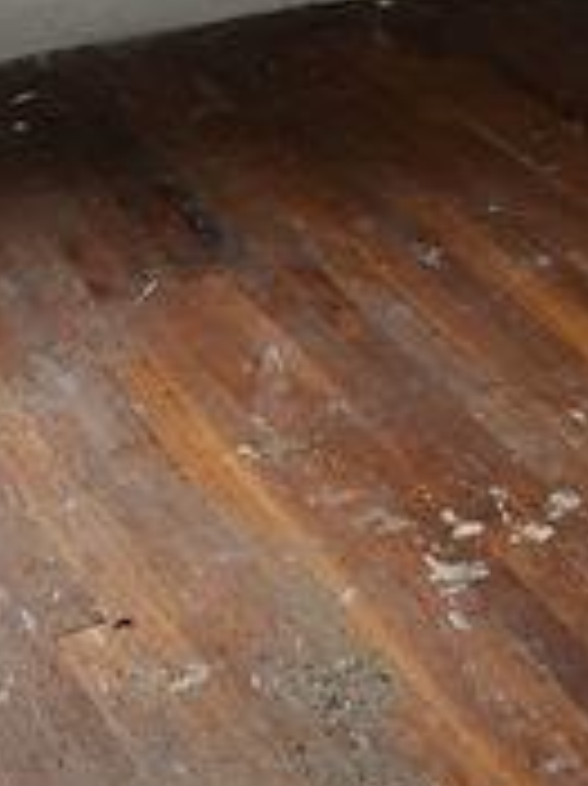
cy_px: -737
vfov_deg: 18.3
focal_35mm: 76
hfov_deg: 17.8
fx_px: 1723
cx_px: -229
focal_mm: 2.2
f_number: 2.2
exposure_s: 1/60
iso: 160
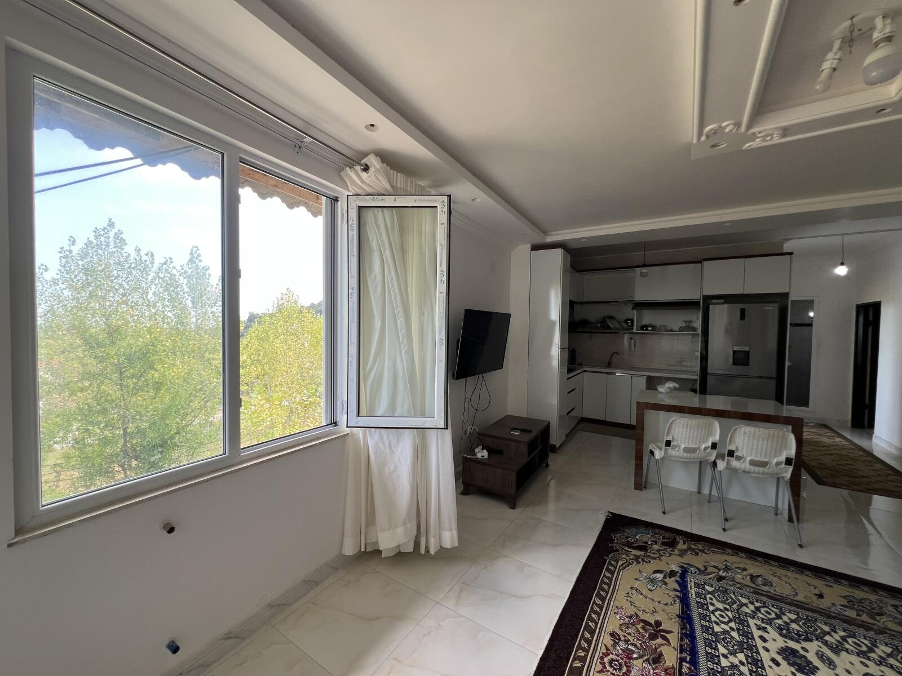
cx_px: 451
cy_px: 338
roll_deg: -0.5
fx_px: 339
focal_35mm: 13
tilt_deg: -1.5
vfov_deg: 89.9
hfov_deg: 106.2
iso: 32
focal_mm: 1.57
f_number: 1.8
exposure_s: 1/99
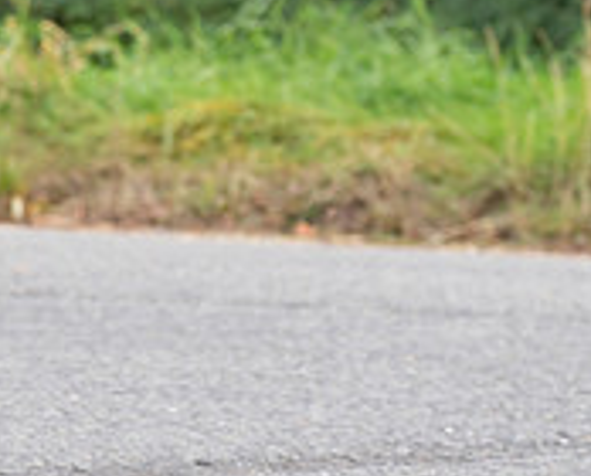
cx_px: -588
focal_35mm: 492
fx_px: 8625
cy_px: -243
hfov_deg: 3.9
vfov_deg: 3.1
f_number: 4
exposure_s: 1/1000
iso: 640
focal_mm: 120
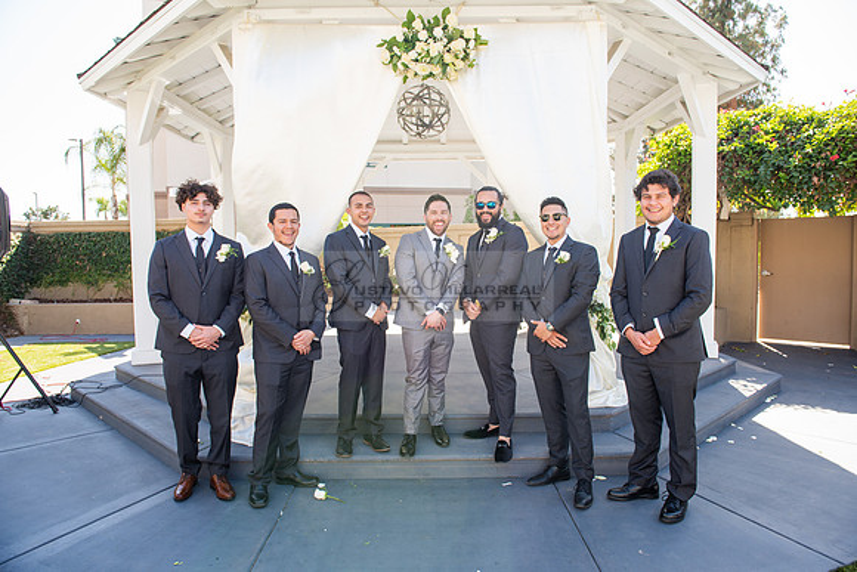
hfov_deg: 73.7
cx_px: 428
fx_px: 571
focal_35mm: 24
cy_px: 286
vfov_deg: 53.2
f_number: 5
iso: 100
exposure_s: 1/125
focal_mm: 24
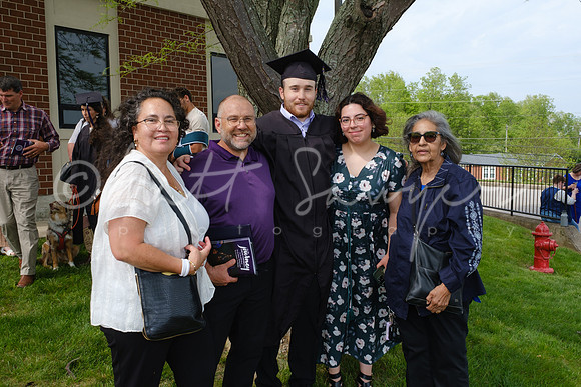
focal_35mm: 30
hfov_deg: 61.9
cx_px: 290
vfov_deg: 43.6
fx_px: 484
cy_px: 194
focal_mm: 20
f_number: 10
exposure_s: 1/250
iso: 400
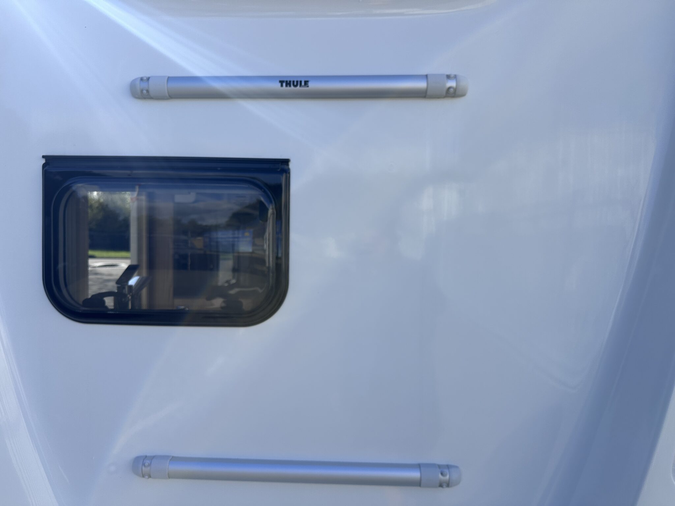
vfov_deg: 56.8
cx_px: 338
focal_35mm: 24
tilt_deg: -3.8
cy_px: 253
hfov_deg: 71.6
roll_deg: -0.5
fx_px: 468
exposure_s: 1/2882
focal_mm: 6.86
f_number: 1.78
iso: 80
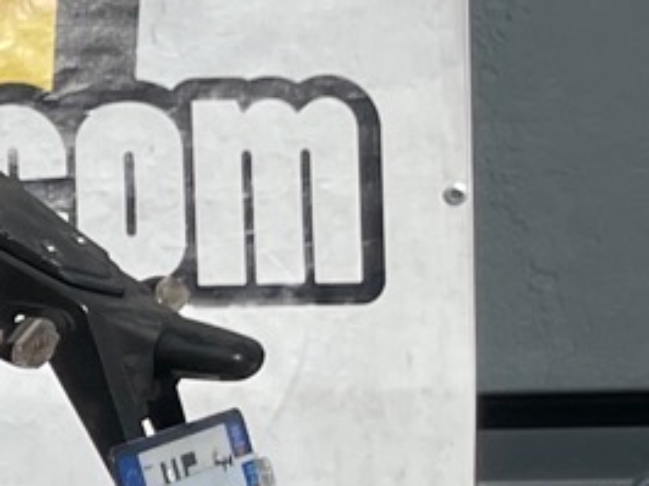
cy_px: 762
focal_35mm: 176
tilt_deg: -2.6
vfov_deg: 8.2
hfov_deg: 9.0
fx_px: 3297
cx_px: -1352
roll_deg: +0.6
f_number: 1.6
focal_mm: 4.2
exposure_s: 1/9091
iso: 32
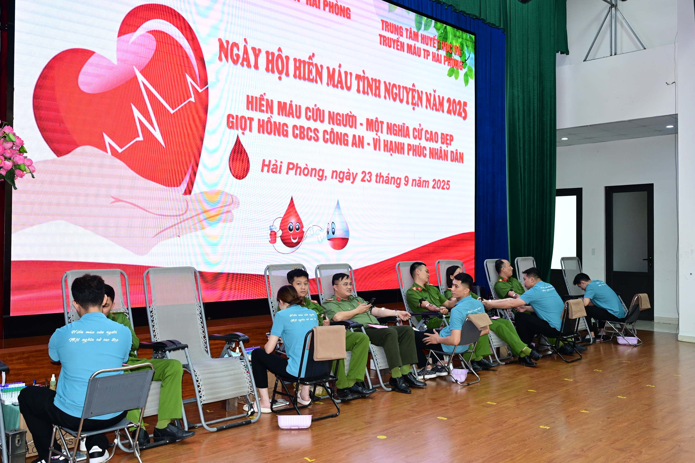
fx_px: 647
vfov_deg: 39.4
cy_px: 230
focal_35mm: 34
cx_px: 335
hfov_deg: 56.4
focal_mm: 31.5
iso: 1600
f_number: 4.5
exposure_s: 1/125
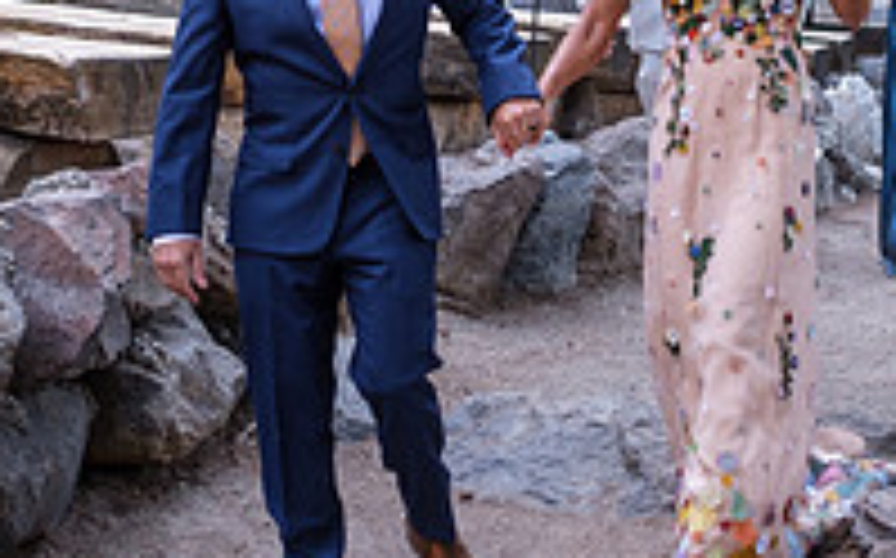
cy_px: -16
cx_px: 608
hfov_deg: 20.0
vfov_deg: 12.4
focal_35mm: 104
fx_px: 2537
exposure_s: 1/120
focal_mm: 23
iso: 160
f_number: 2.5
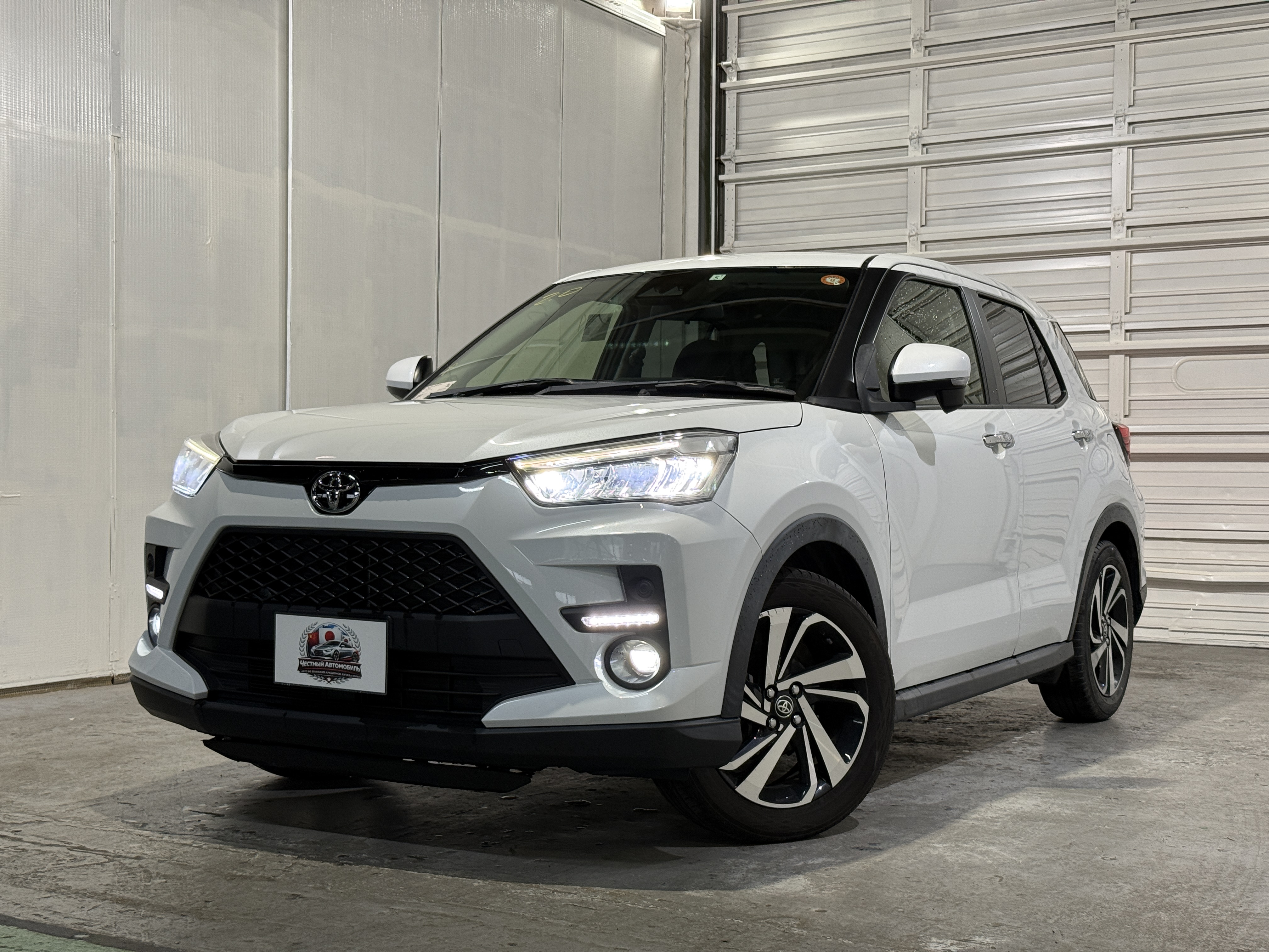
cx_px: 634
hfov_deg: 39.7
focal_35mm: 48
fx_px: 1760
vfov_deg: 30.3
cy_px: 476
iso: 80
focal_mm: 6.76
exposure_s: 1/60
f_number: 1.78
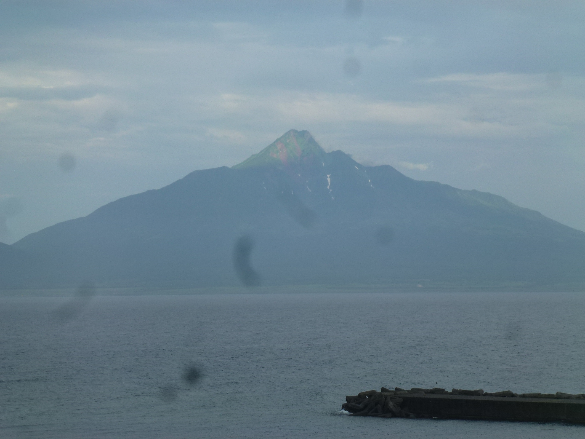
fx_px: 1910
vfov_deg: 13.1
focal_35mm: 113
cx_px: 292
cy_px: 220
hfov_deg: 17.4
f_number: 5.1
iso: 100
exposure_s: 1/160
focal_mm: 20.2
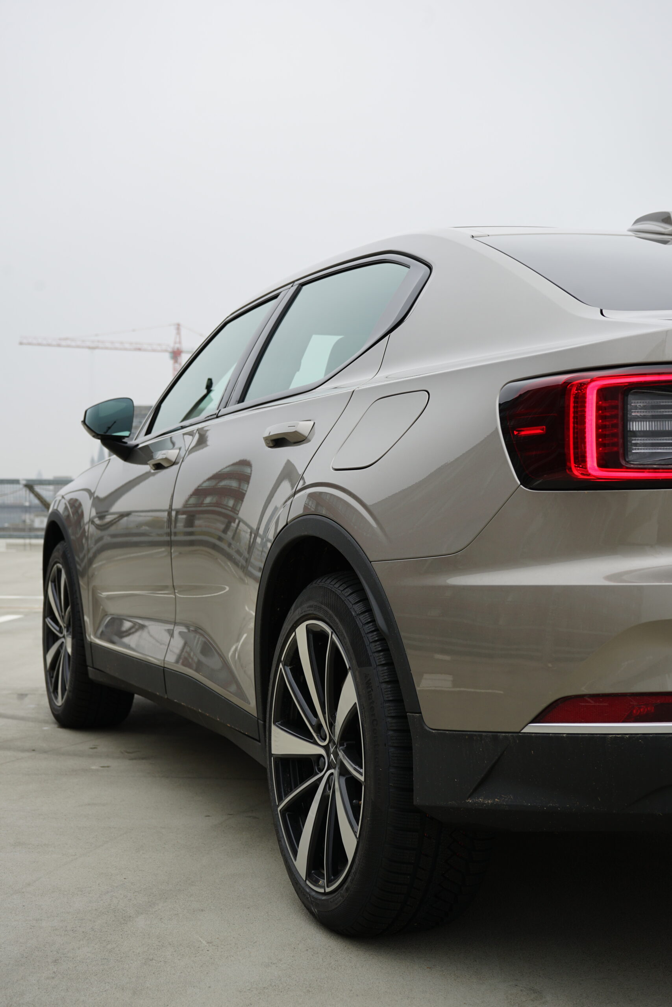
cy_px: 504
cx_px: 336
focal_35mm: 51
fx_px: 1428
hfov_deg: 26.5
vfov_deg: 38.9
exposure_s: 1/80
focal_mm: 51
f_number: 7.1
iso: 100
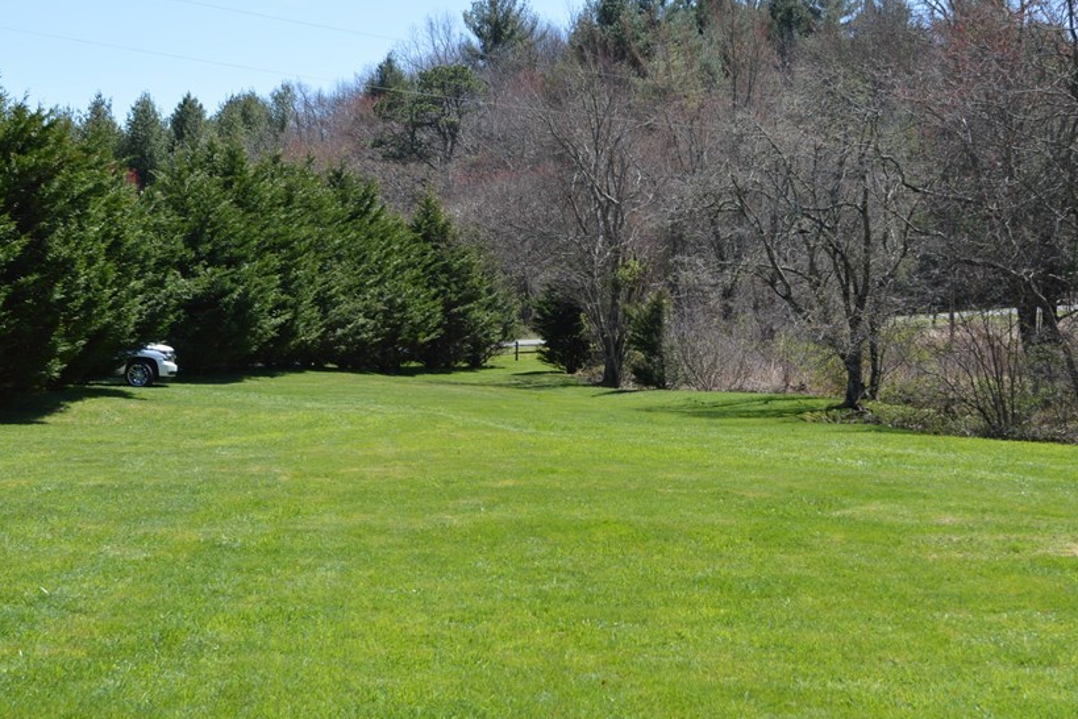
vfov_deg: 22.0
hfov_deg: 32.4
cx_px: 669
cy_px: 420
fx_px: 1846
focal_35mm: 62
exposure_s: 1/200
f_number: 7.1
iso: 100
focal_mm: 31
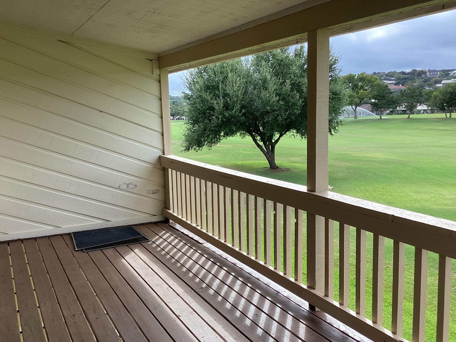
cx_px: 212
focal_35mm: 35
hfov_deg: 52.6
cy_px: 180
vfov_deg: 40.7
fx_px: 461
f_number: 2.4
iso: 25
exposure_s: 1/192
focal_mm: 3.3
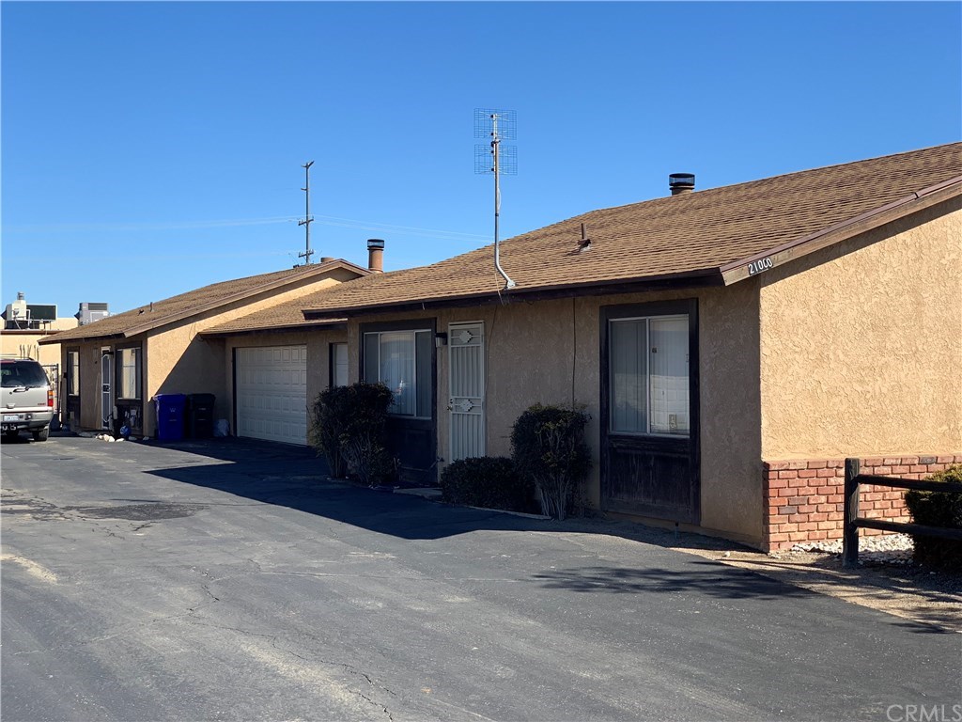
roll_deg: +1.3
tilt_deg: +0.7
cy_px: 361
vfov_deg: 28.0
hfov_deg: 36.8
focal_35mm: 52
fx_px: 1445
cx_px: 481
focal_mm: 6
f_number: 2.4
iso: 16
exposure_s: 1/940
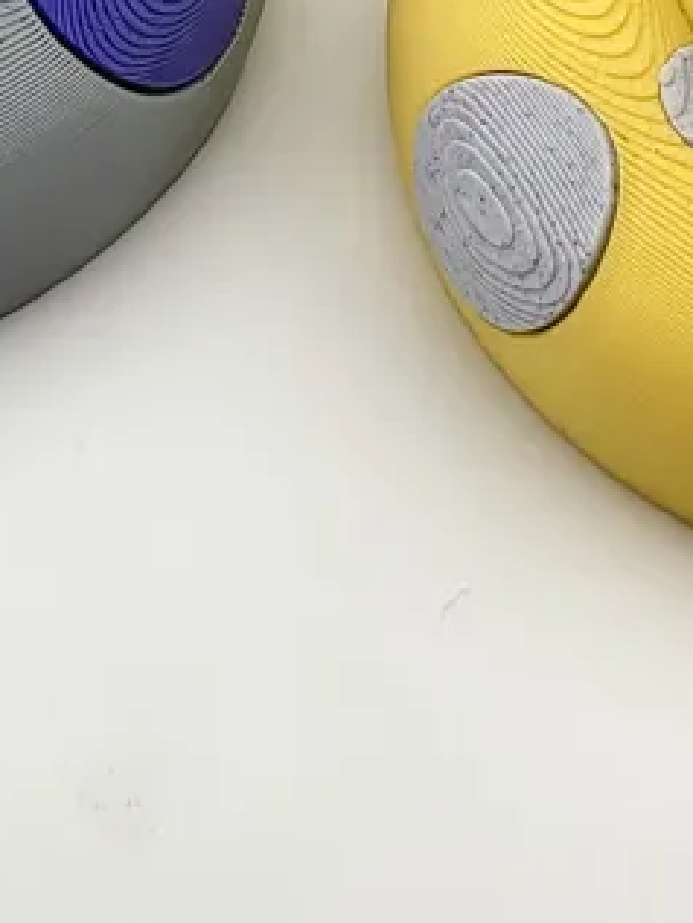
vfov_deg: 18.7
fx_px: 2694
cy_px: -100
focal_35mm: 101
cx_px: 303
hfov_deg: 14.7
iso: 40
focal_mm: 5
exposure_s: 1/833
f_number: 1.8
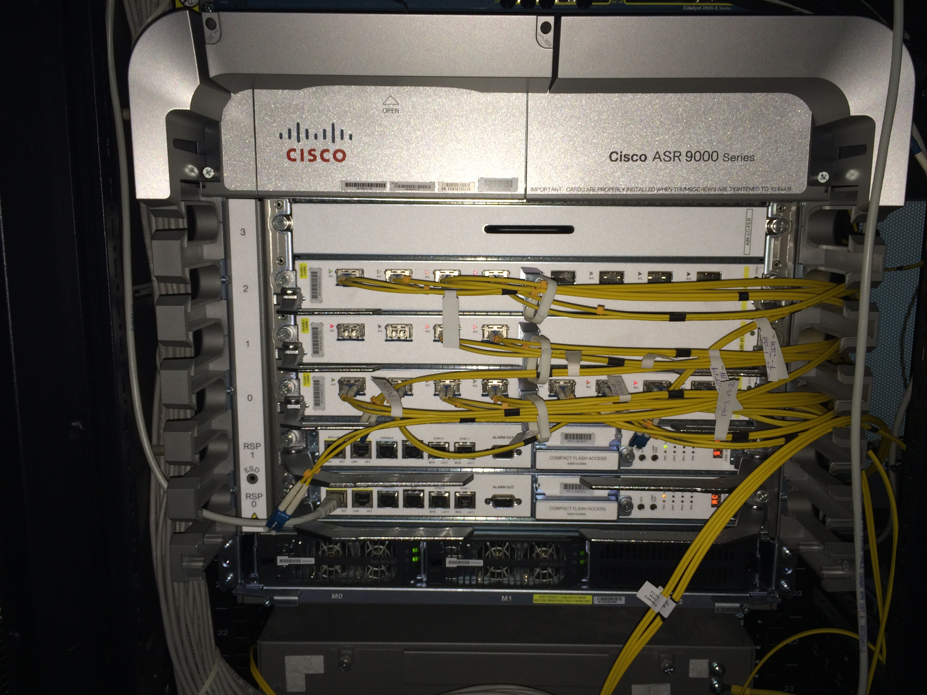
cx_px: 474
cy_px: 354
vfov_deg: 45.4
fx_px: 830
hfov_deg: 58.3
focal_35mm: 31
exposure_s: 1/39
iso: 32
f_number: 2.2
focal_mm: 4.12
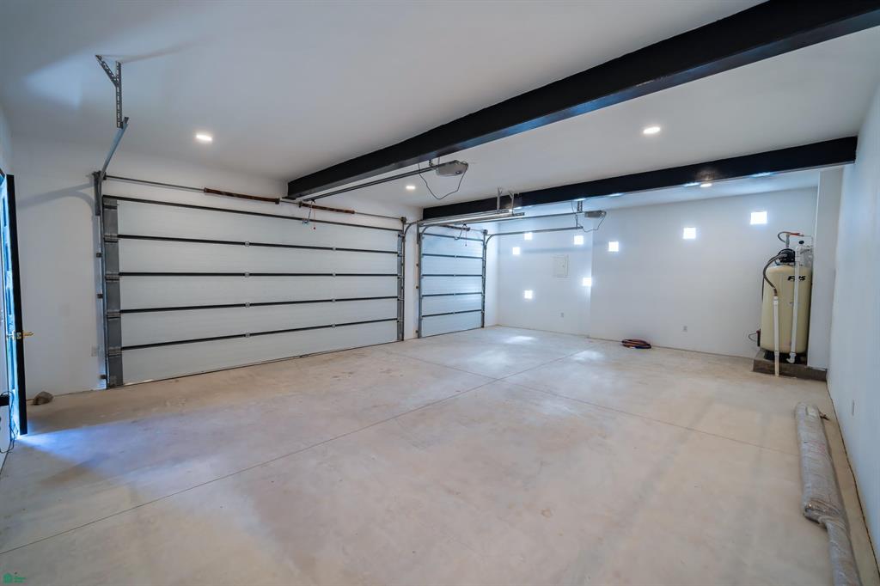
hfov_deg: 104.3
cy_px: 293
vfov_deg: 81.2
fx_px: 342
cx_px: 440
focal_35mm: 14
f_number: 4
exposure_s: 1/30
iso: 400
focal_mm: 14
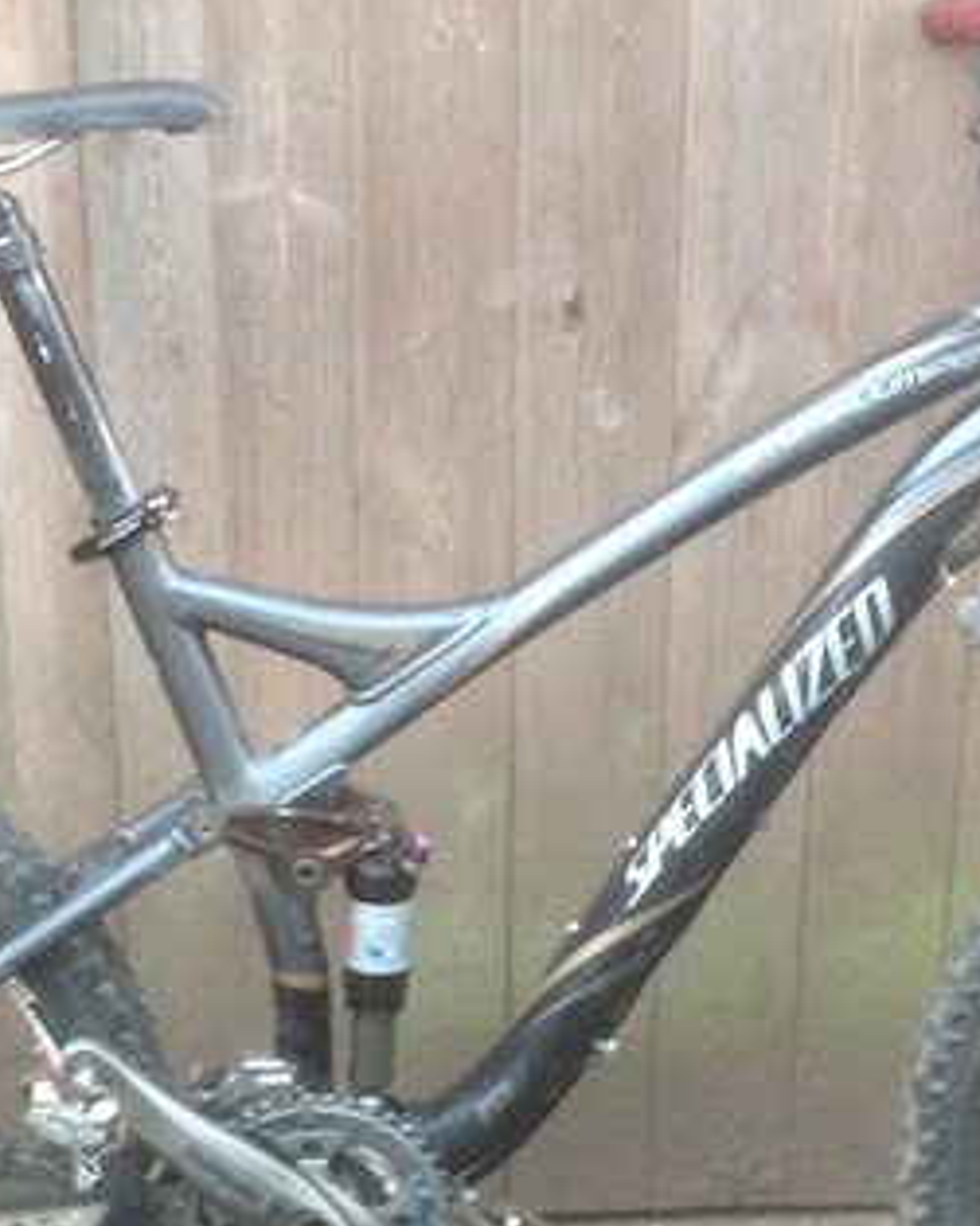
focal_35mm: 87
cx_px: 515
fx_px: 3156
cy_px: 785
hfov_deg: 17.7
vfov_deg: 21.9
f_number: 2.4
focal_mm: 4.28
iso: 250
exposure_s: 1/20
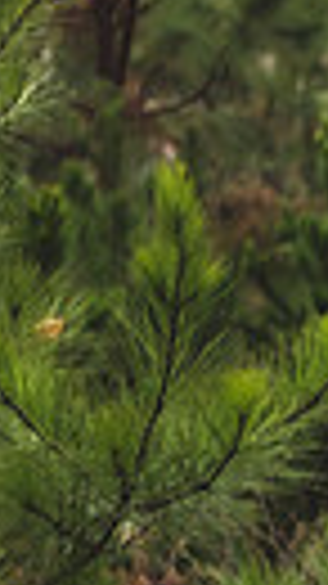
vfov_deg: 6.6
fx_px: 5047
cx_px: 1110
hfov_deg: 3.6
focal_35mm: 326
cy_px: 700
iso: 500
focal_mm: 70
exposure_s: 1/250
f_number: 2.8
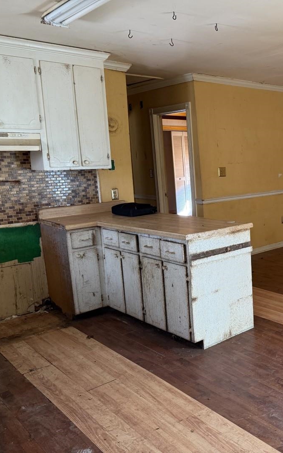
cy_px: 227
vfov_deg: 56.7
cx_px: 278
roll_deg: +1.2
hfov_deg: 34.2
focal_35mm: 34
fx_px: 420
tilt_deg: -9.3
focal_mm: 6.76
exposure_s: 1/60
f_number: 1.78
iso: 200
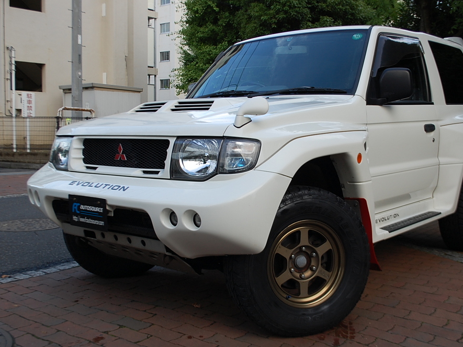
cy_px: 173
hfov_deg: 46.7
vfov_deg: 36.0
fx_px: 535
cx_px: 261
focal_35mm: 40
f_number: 5.6
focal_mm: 24
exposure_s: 1/125
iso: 200
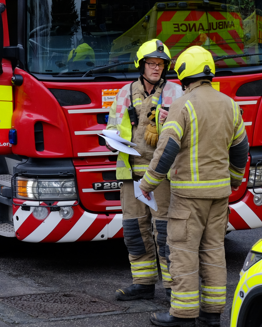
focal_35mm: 155
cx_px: -32
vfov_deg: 12.4
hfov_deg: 9.9
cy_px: 113
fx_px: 1502
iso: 800
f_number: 6.4
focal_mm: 50
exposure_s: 1/350
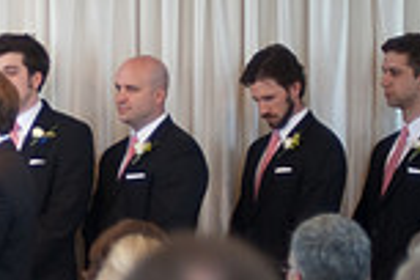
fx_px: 2205
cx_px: -129
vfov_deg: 7.3
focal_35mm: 189
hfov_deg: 10.6
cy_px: 154
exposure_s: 1/200
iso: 200
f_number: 1.4
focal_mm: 50
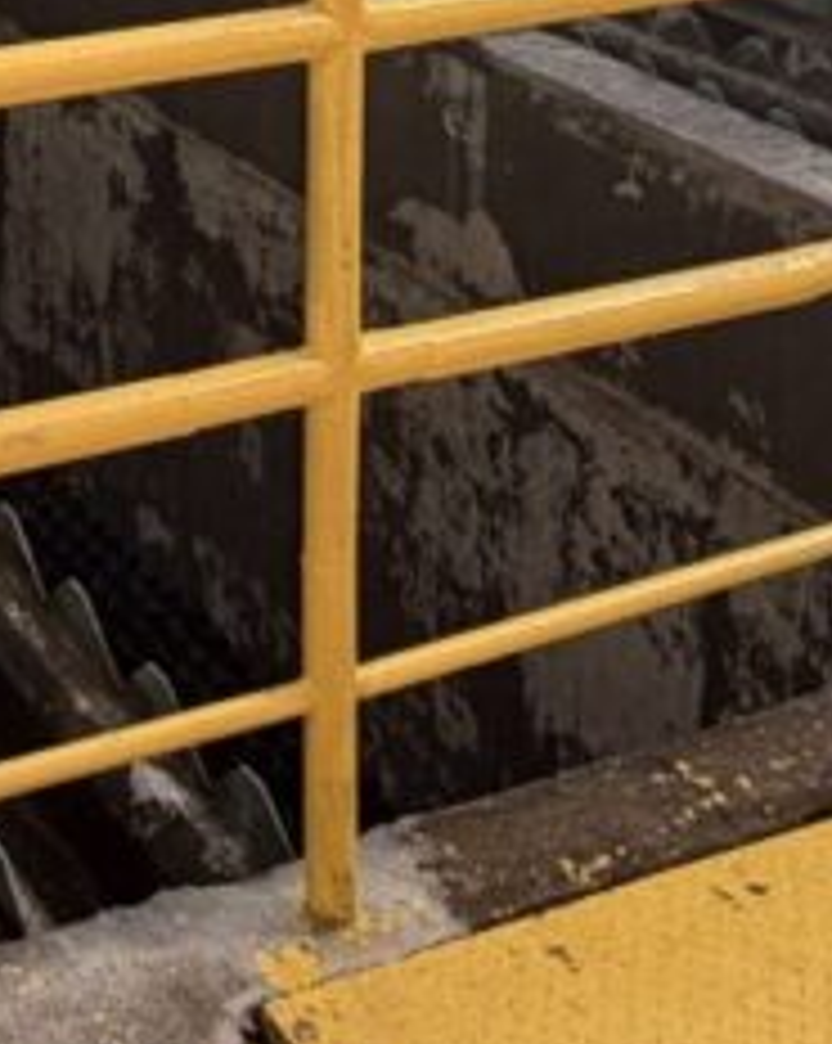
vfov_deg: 23.2
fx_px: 2128
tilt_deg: -4.9
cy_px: -441
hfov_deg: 20.1
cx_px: -274
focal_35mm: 69
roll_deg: +0.3
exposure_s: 1/244
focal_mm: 2.22
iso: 40
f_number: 2.2
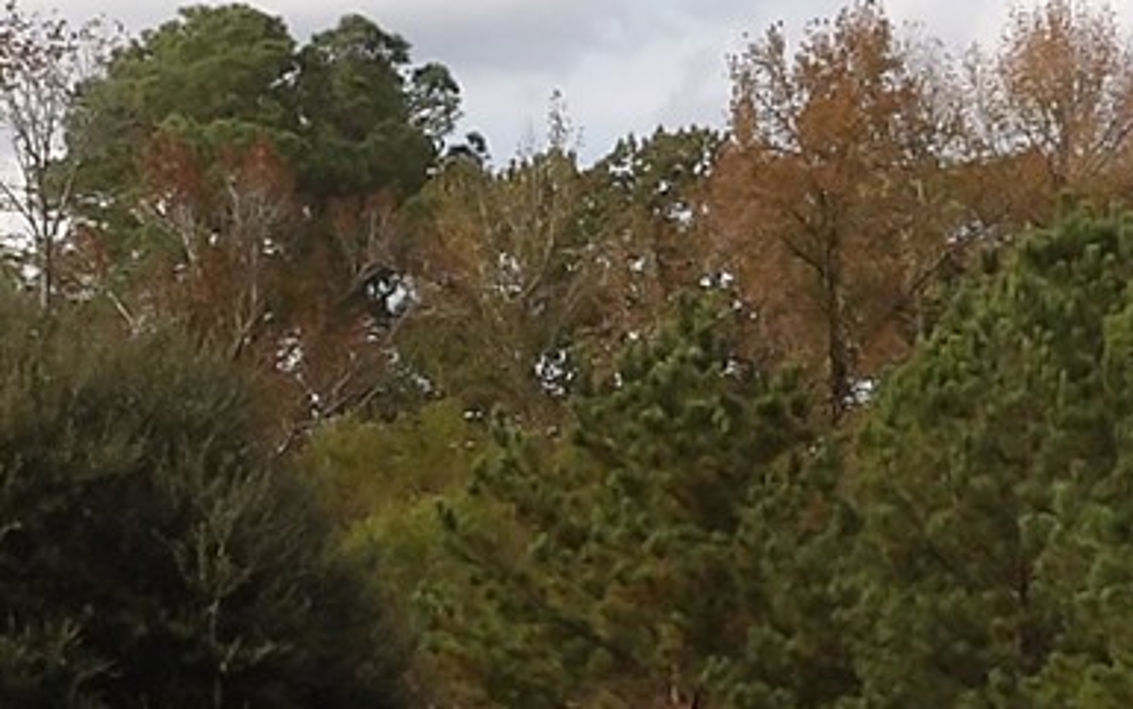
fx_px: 5746
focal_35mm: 186
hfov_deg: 11.3
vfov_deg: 7.1
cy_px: 438
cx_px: 515
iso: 100
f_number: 5
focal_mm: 5.9
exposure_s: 1/537
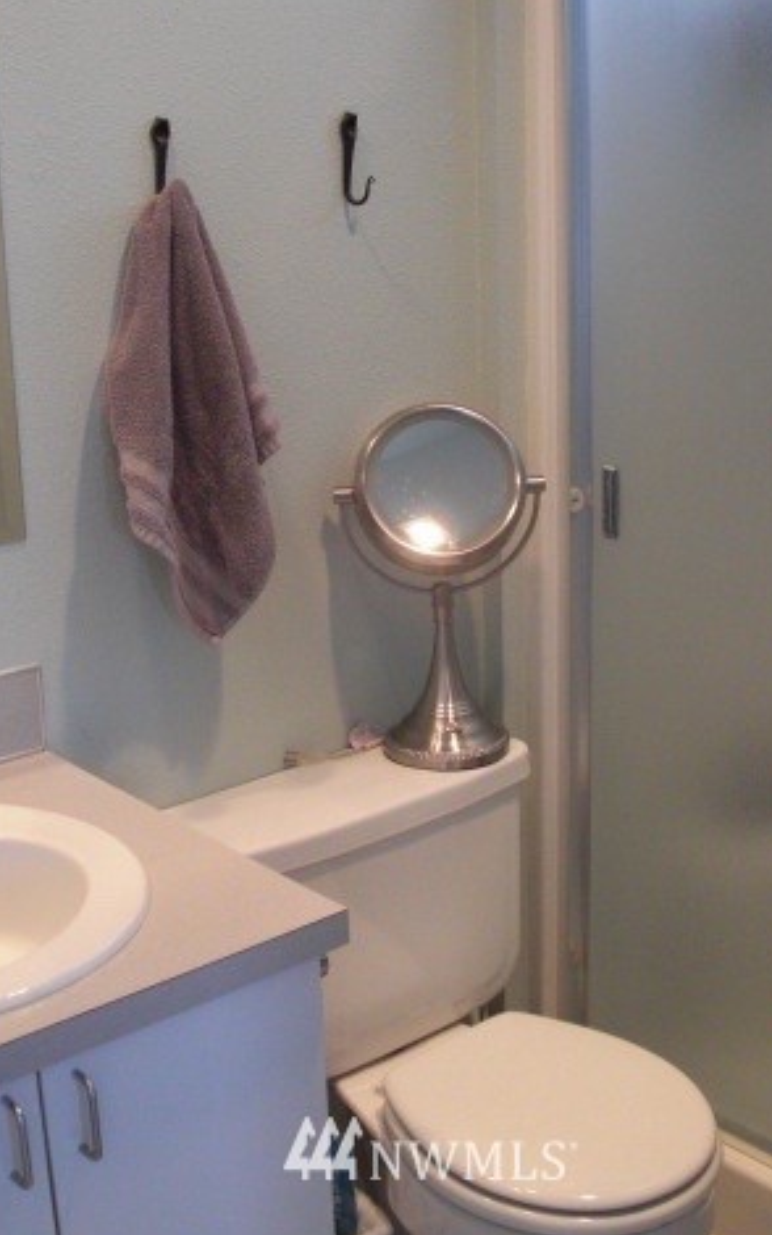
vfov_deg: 38.9
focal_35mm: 52
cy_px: 618
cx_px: 431
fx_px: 1749
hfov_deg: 24.9
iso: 200
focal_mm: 6.3
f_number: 2.8
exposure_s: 1/80
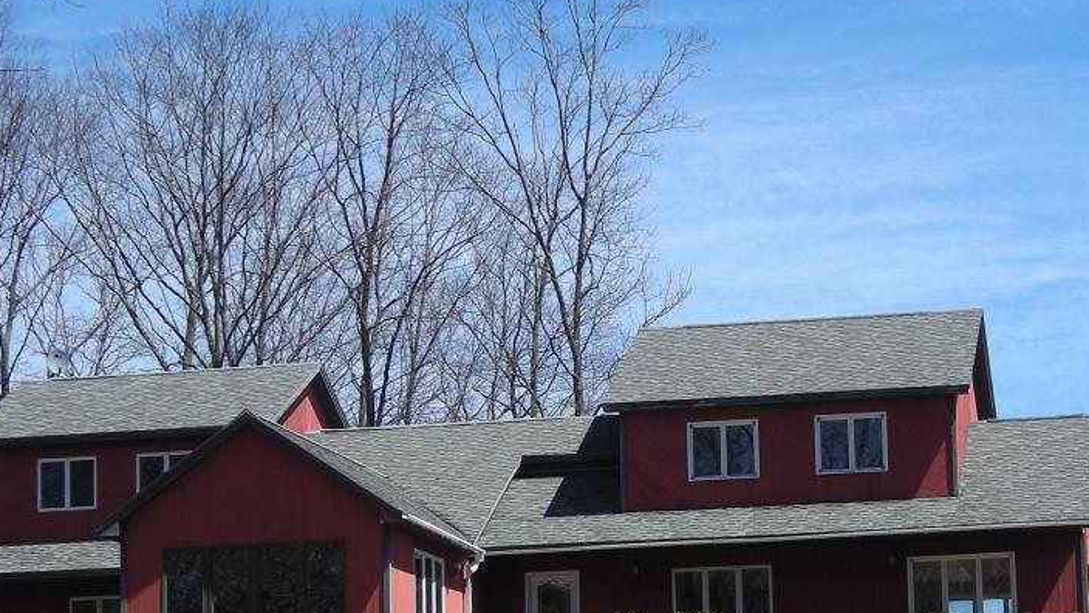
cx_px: 648
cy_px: 474
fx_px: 2974
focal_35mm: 103
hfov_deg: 20.7
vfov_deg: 11.7
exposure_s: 1/148
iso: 50
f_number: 7.7
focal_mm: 10.8
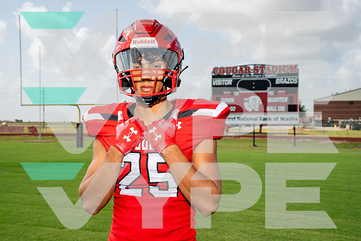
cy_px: 119
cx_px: 181
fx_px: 458
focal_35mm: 46
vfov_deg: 29.5
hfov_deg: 43.0
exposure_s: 1/250
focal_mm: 44
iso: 100
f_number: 8
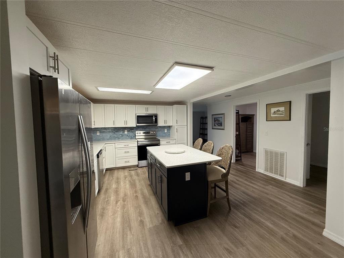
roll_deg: +0.4
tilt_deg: -1.5
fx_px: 139
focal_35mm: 14
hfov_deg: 102.1
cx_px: 172
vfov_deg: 85.7
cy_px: 129
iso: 250
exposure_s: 1/120
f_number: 2.2
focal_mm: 2.22
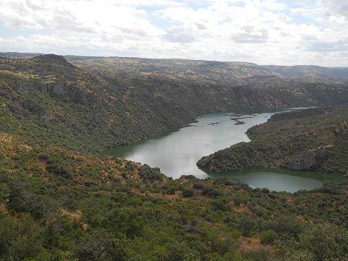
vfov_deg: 31.5
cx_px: 173
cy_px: 128
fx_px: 462
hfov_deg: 41.3
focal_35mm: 46
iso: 100
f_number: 3.5
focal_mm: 9.7
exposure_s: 1/1000
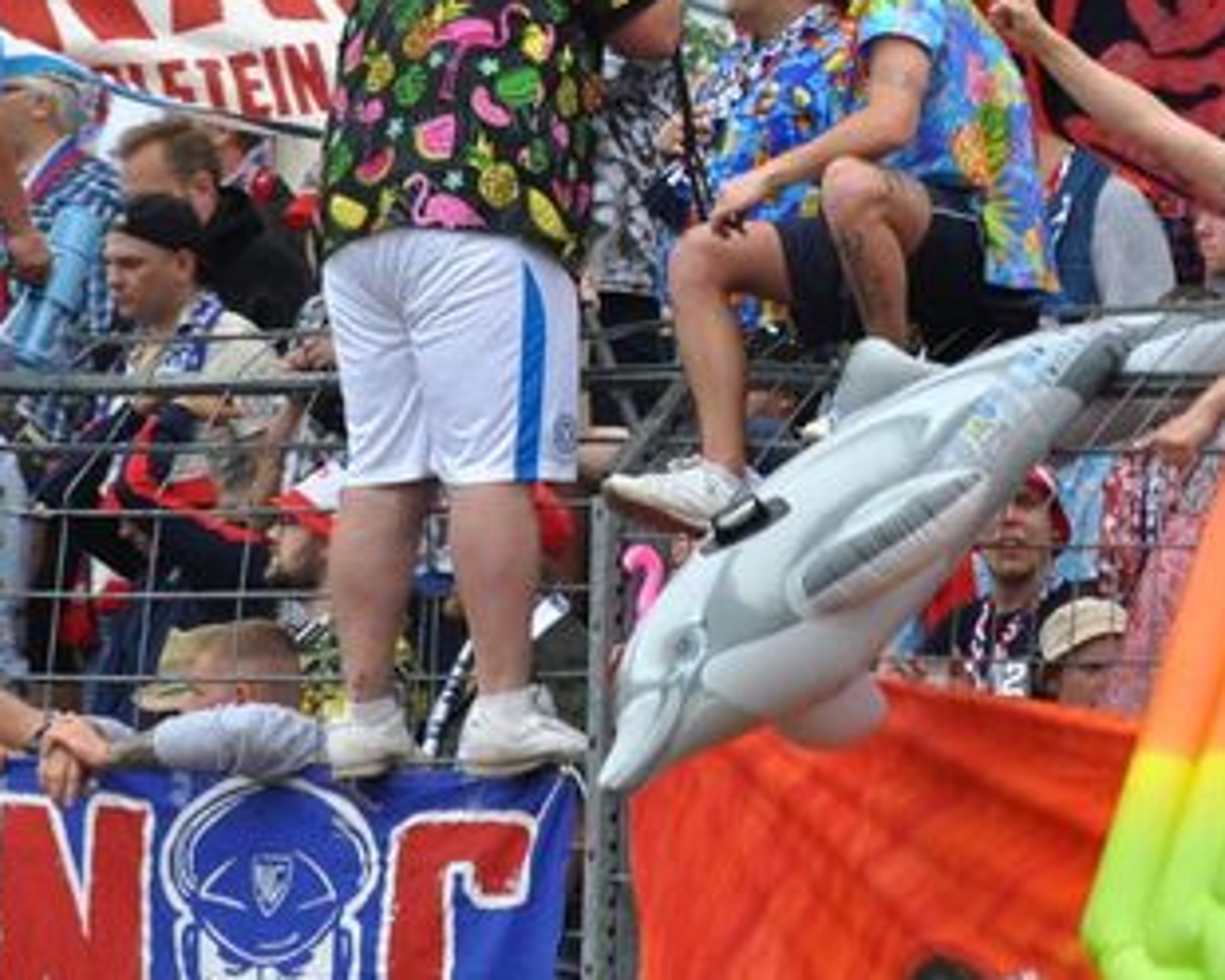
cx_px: 731
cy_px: 348
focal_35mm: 518
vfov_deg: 3.0
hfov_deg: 3.7
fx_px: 18780
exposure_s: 1/1000
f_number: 4
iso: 500
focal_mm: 200
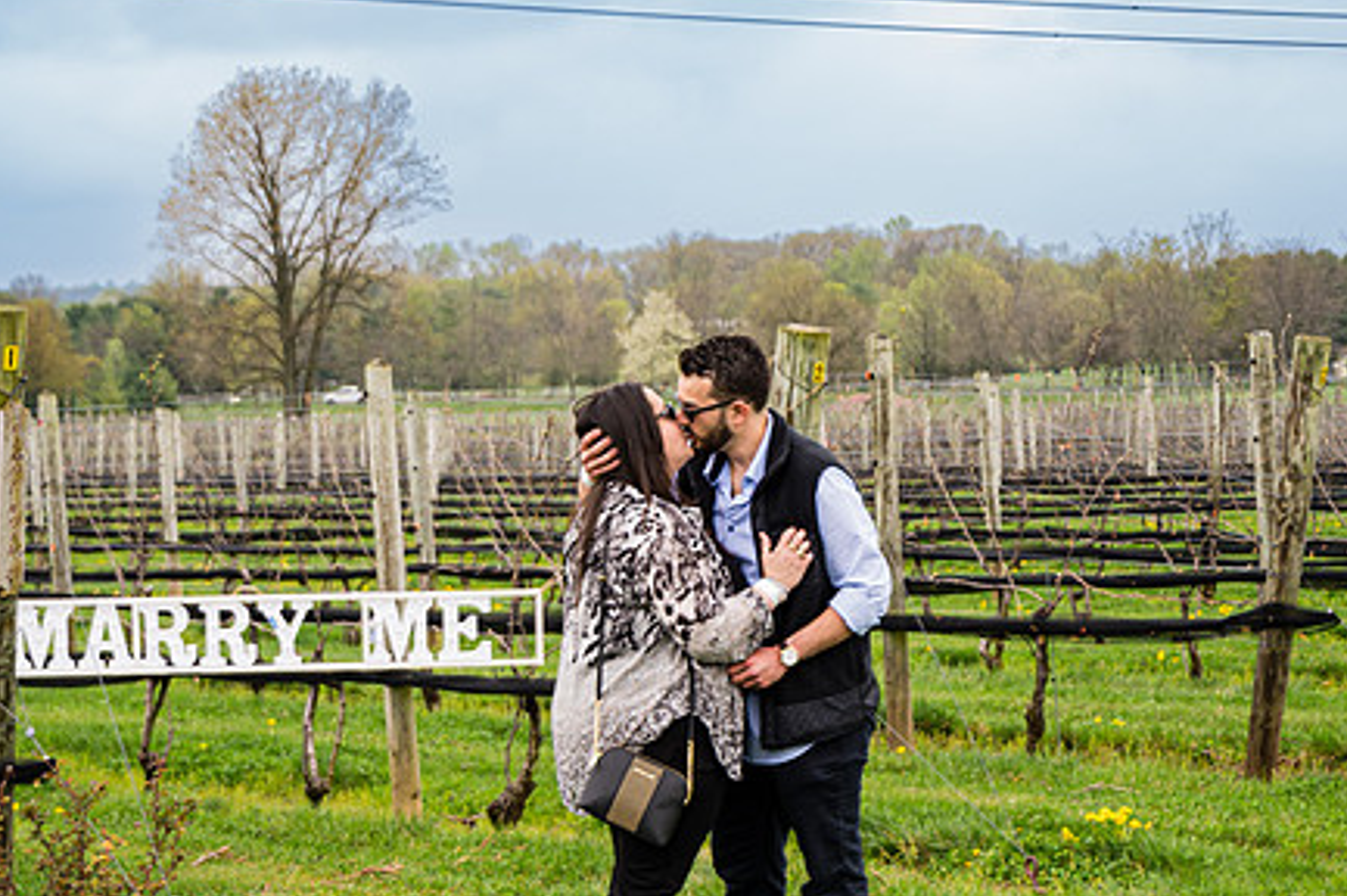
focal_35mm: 78
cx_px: 663
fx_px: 2916
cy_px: 561
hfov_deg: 26.0
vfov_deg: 17.4
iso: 64
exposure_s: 1/125
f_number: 4
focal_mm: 56
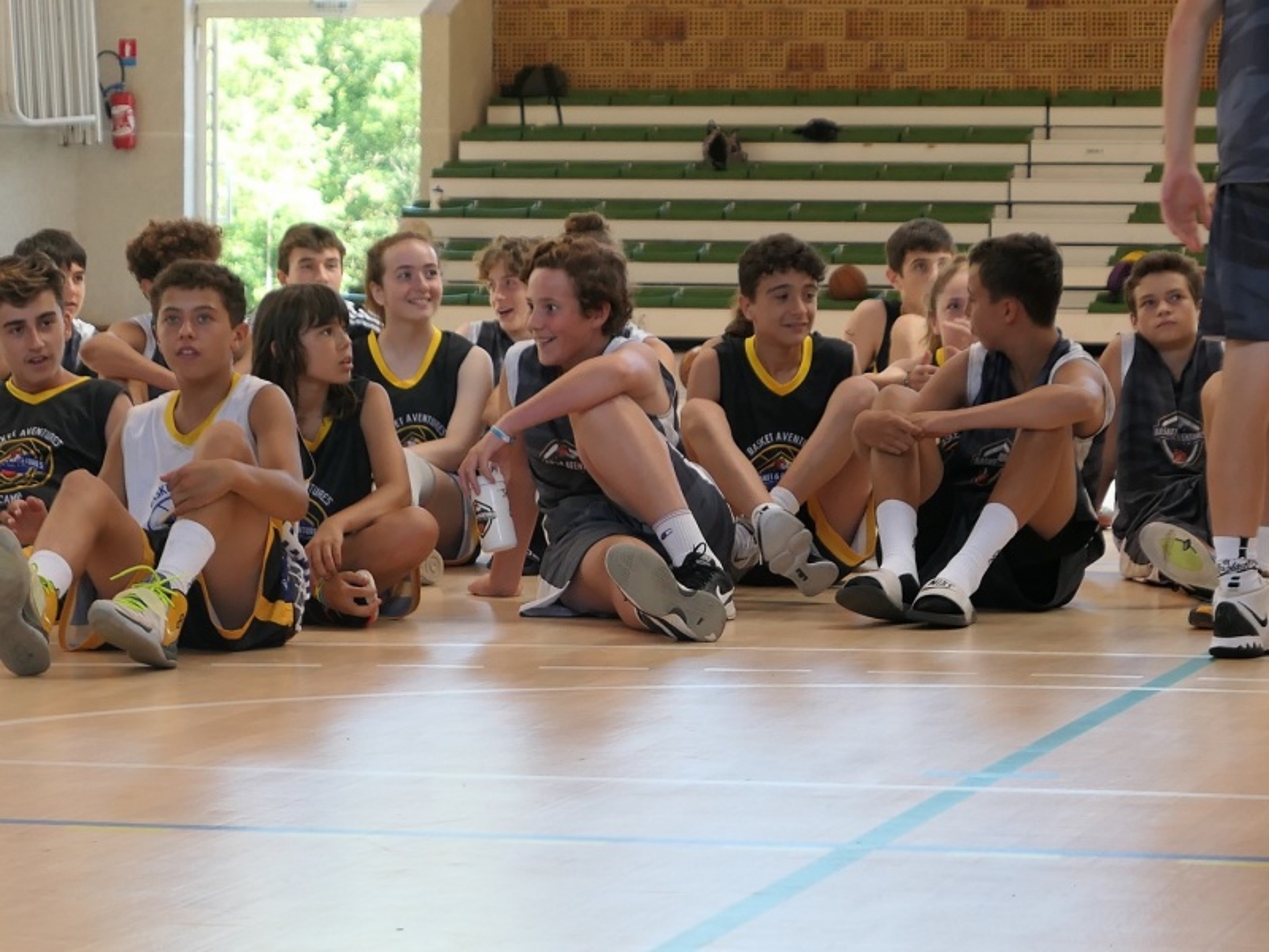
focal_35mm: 156
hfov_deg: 12.7
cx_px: 634
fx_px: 5719
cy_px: 476
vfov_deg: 9.5
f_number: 2.8
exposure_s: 1/125
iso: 320
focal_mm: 26.4
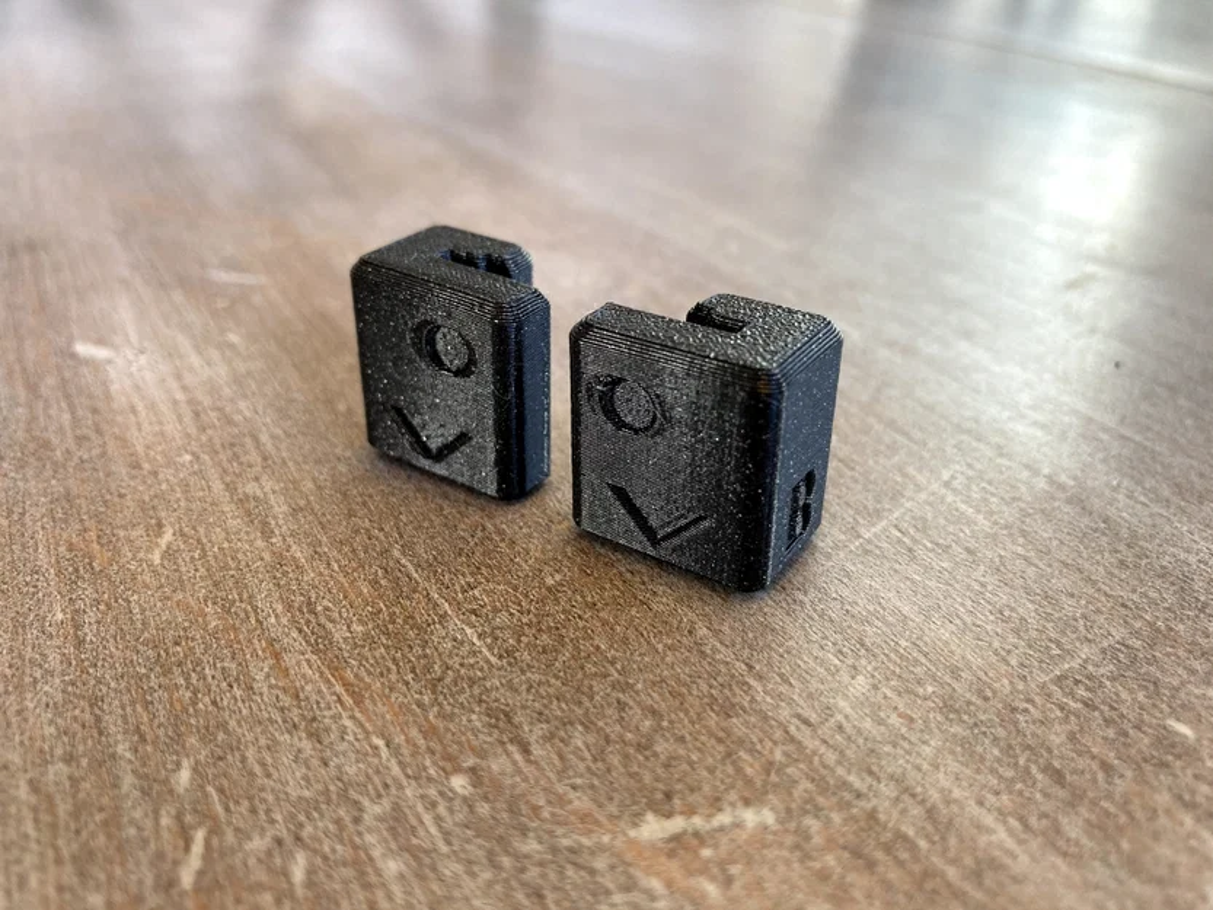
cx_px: 606
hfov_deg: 63.4
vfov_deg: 49.8
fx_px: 981
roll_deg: +0.2
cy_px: 455
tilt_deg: -30.6
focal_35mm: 28
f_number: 1.8
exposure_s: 1/60
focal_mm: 3.99
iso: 100
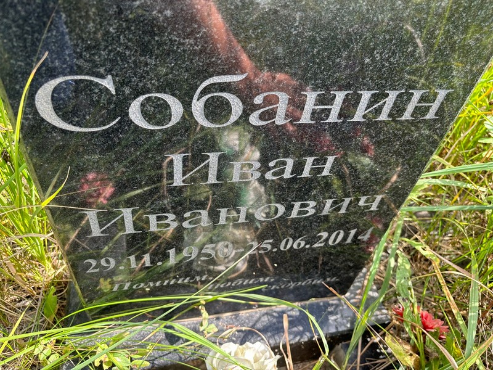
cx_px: 246
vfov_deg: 53.1
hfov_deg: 67.3
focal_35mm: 26
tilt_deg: -48.6
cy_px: 185
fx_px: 370
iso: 40
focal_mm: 5.96
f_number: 1.6
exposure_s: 1/227
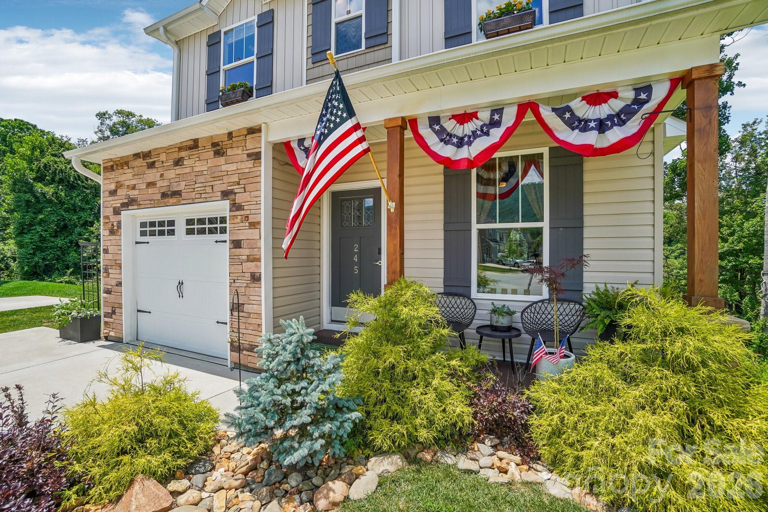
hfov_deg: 100.4
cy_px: 256
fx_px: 320
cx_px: 384
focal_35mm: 15
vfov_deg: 77.3
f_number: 8
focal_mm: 10
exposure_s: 1/160
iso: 100
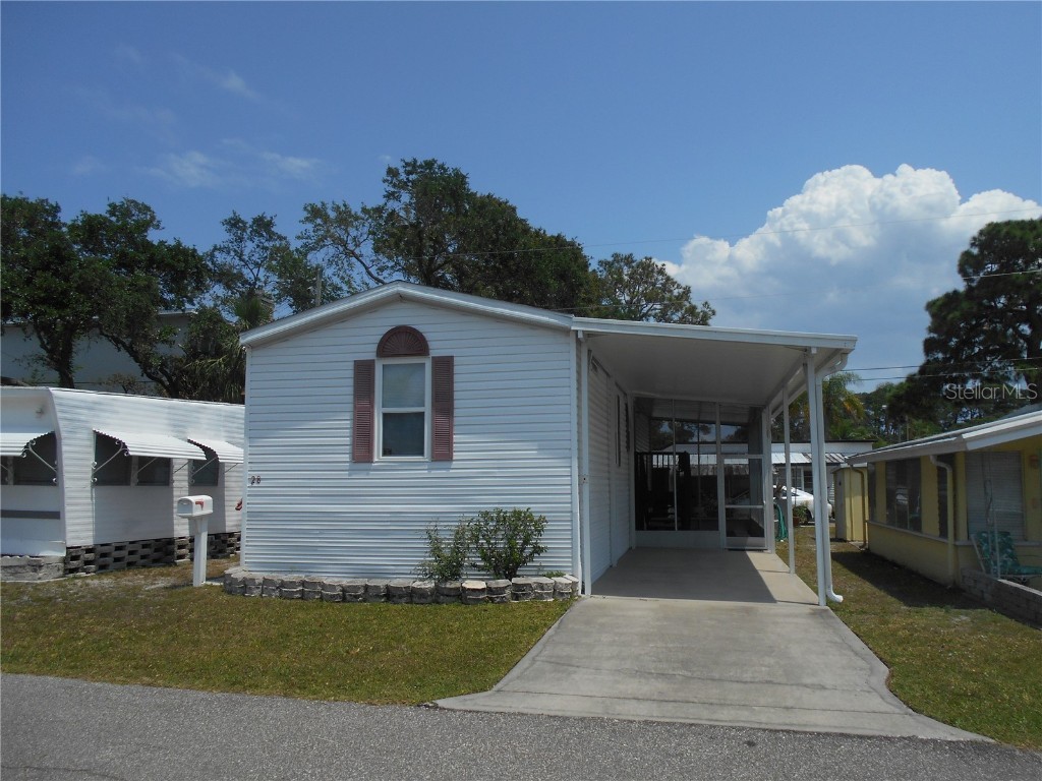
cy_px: 390
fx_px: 783
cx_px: 521
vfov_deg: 53.1
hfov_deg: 67.3
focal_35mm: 26
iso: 80
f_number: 3.2
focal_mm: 4.6
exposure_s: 1/1600
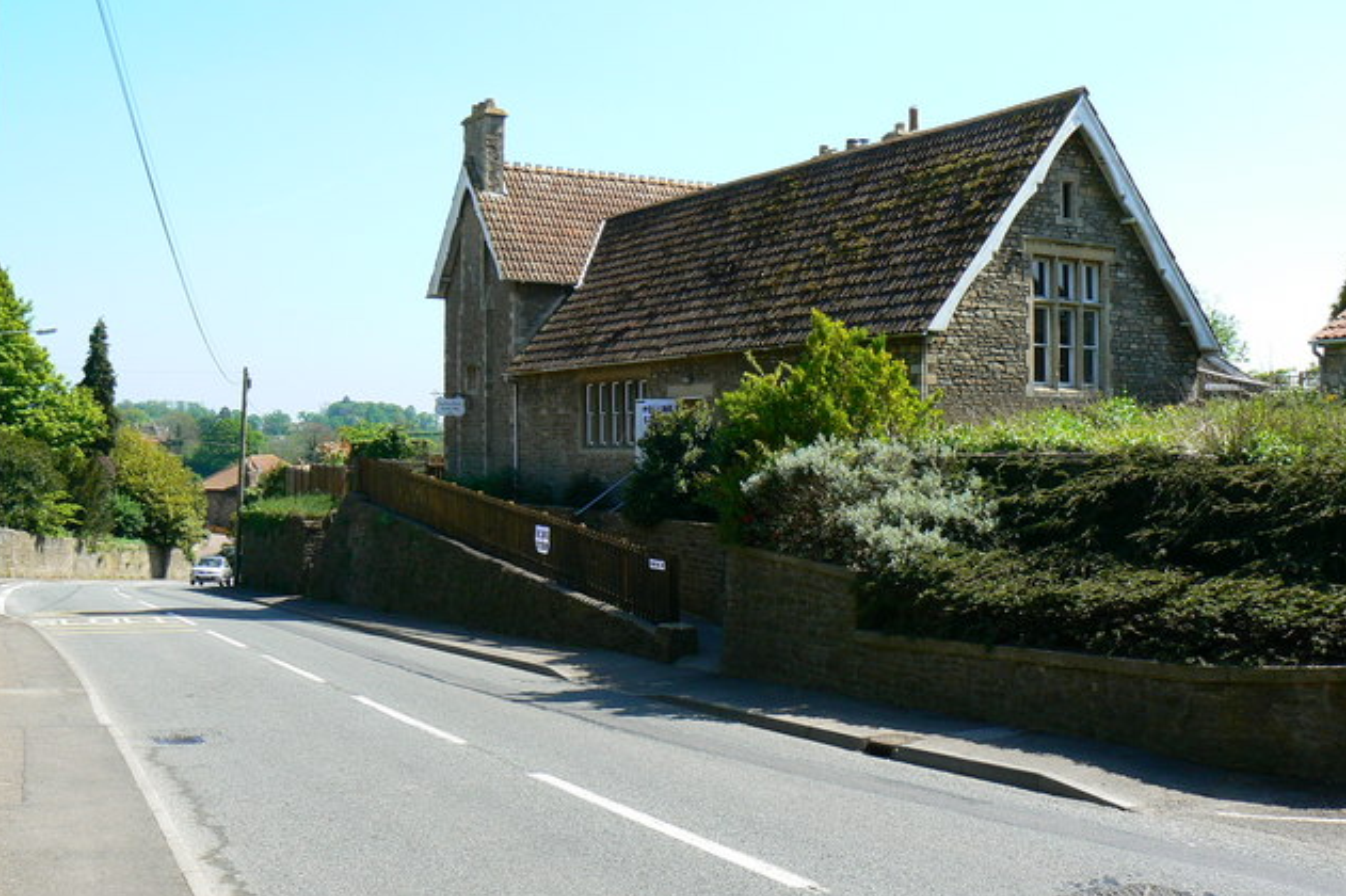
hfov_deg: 50.7
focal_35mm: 38
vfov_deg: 35.0
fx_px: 1420
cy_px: 457
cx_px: 672
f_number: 5.6
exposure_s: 1/320
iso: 80
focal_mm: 6
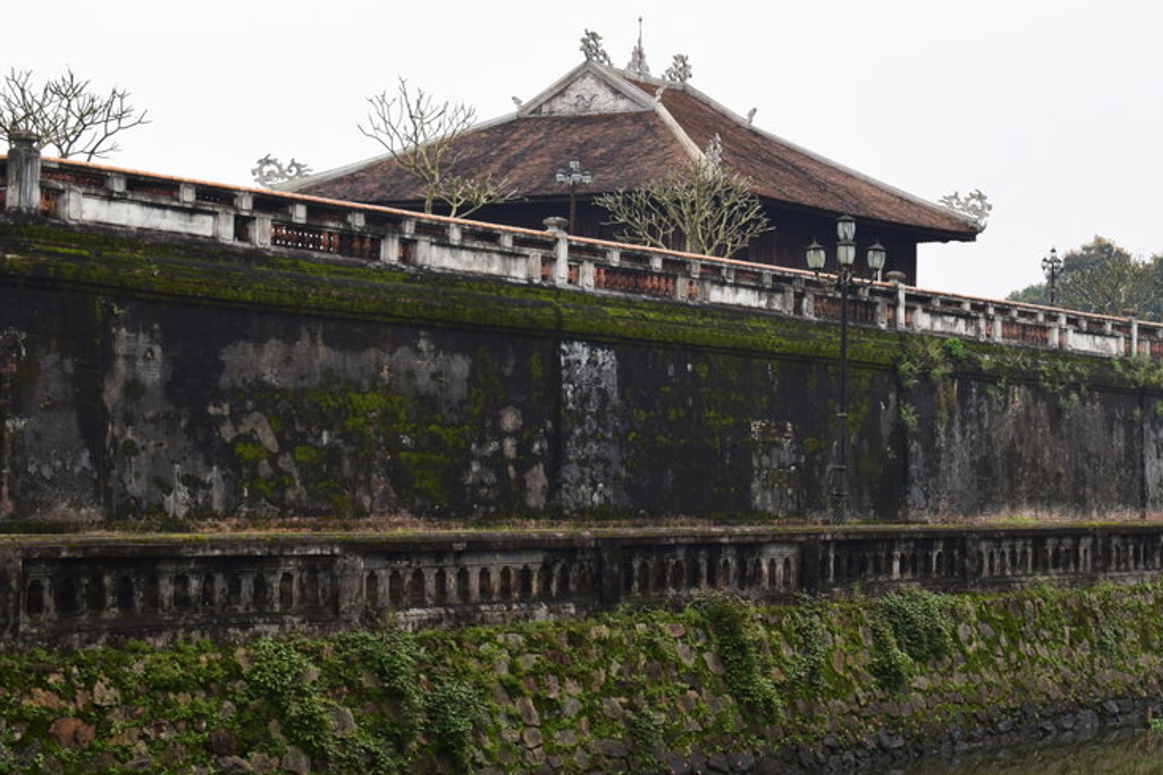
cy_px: 349
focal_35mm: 86
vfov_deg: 15.9
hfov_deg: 23.4
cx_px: 905
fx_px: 2772
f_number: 7.1
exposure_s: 1/40
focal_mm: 35
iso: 400
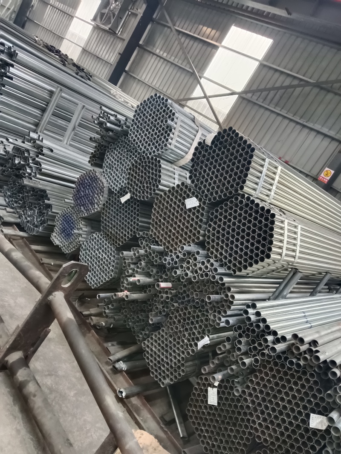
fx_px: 342
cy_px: 227
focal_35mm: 26
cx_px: 170
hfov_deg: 53.1
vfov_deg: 67.3
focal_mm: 4.05
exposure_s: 1/33.3
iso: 1642
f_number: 1.8
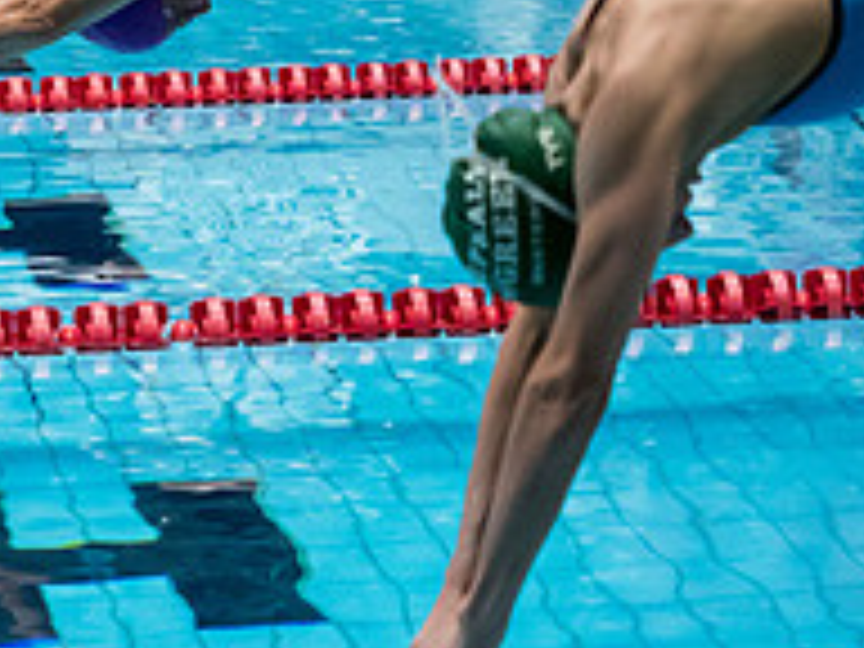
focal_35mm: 242
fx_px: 6040
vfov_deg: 6.1
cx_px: 351
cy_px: -155
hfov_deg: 8.2
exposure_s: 1/1000
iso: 3200
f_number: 2.8
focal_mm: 40
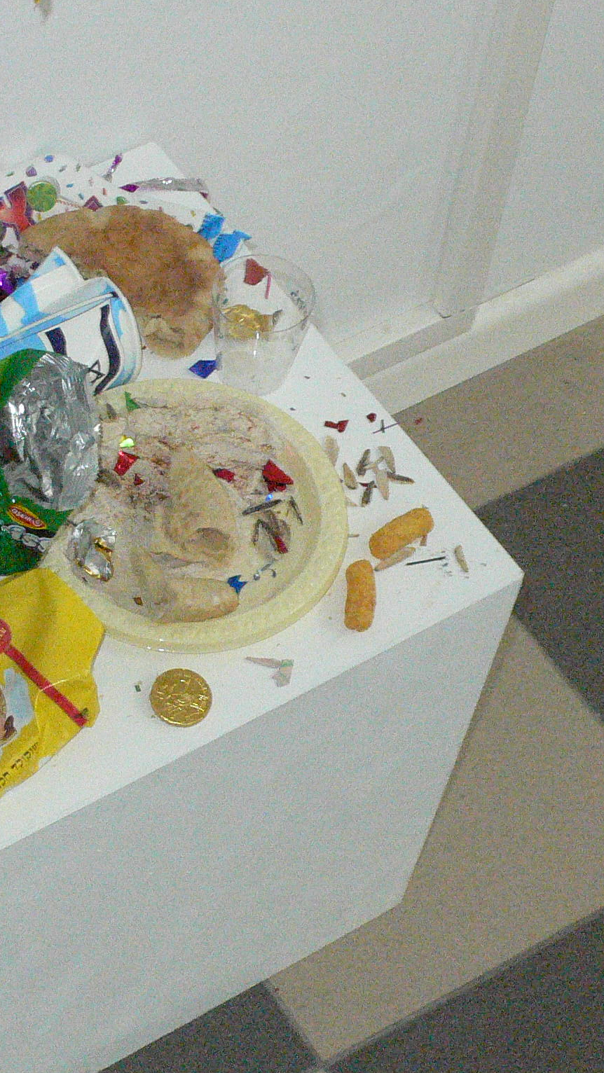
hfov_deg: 14.3
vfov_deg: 25.6
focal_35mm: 83
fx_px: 2363
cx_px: -50
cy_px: 536
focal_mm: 7.5
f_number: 4
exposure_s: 1/25
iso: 400
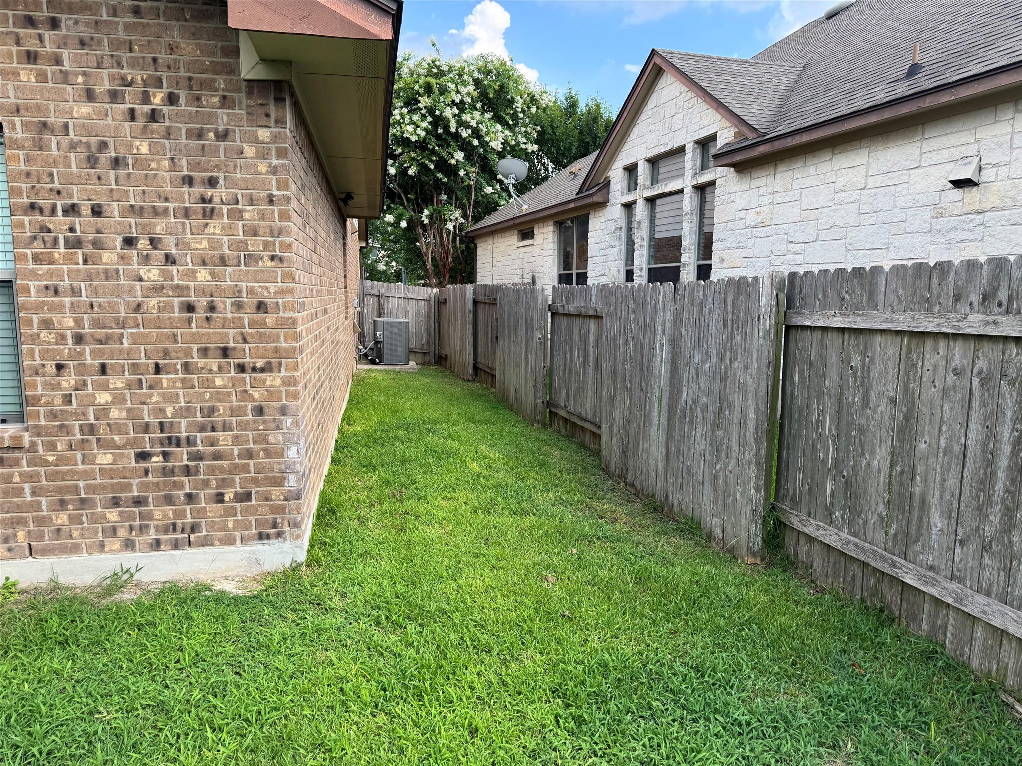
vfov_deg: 56.8
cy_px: 383
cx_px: 511
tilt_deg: -7.4
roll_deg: -0.2
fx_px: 709
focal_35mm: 24
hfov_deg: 71.6
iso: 80
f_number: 1.78
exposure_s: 1/707
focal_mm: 6.76
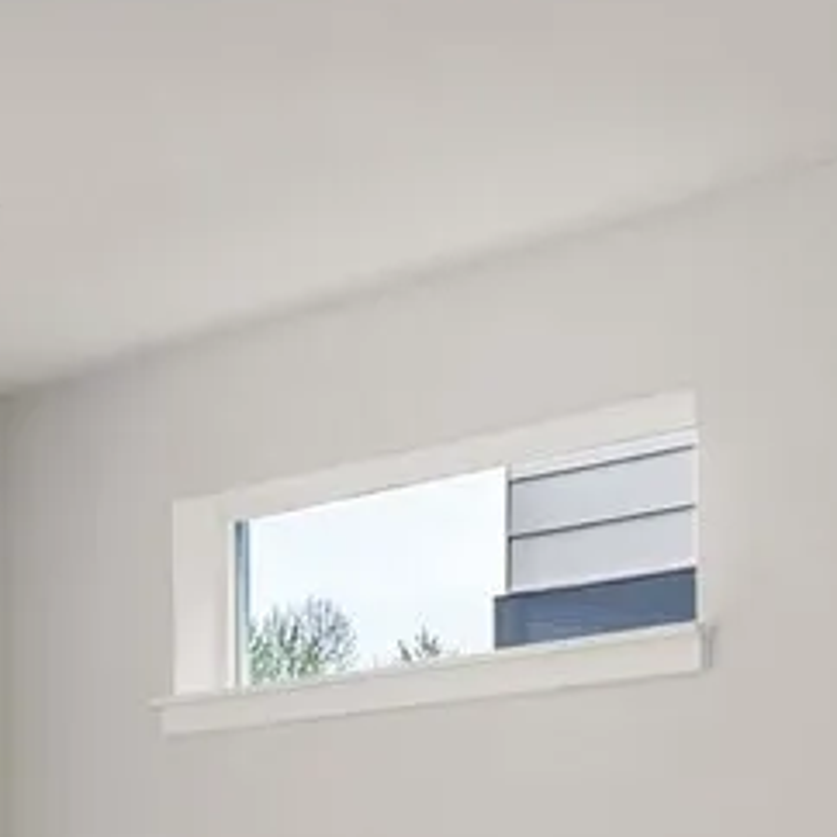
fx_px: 3255
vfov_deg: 13.9
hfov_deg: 13.6
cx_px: -500
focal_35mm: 119
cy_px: 1186
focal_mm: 20
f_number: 7.1
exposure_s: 1/25
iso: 1000
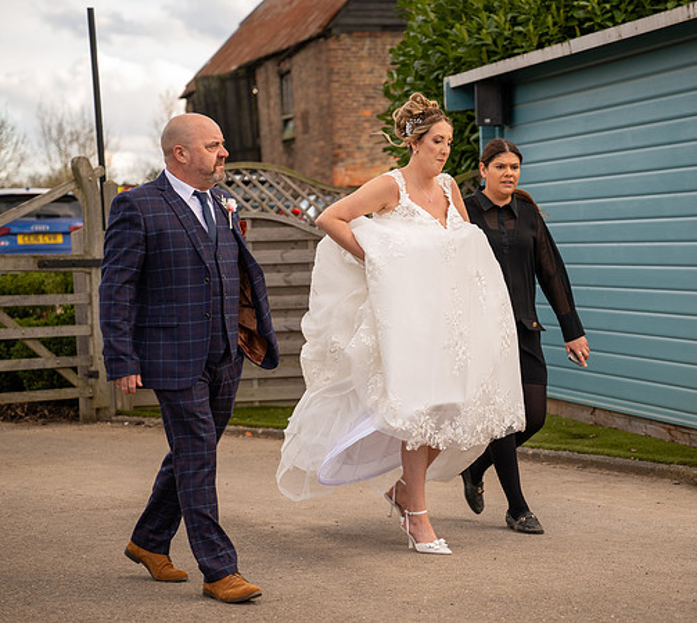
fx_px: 2148
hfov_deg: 18.4
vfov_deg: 16.5
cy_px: 368
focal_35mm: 99
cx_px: 427
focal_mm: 70
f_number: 2.8
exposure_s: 1/250
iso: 100
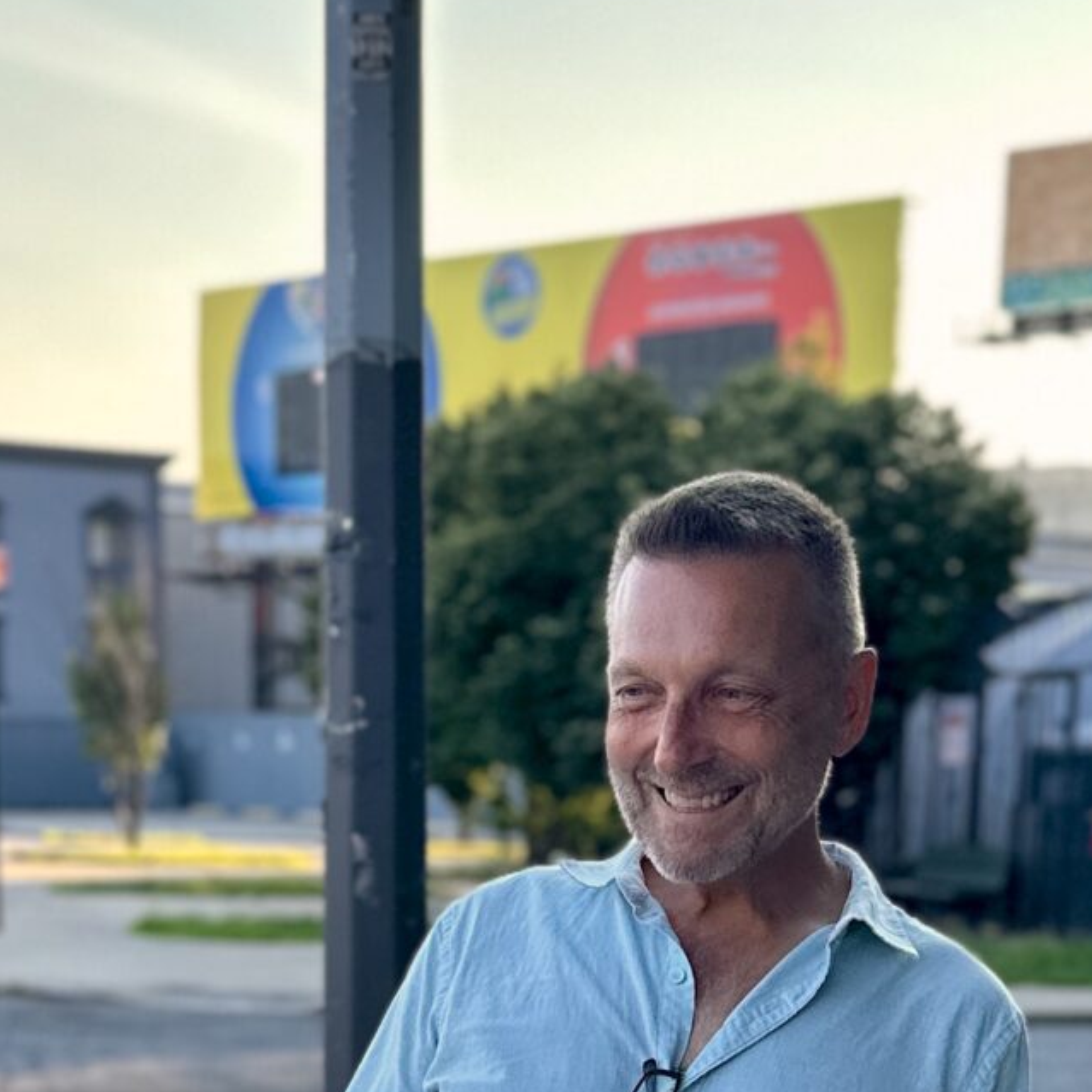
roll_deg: +1.6
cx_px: 432
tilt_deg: -9.2
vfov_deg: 19.1
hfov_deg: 20.4
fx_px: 3034
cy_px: 1345
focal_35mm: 85
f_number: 1.78
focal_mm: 6.86
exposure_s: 1/857
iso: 80
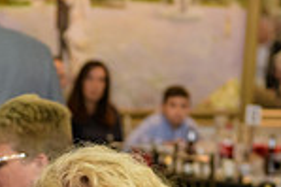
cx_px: 106
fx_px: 1520
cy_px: 288
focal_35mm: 195
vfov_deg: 6.9
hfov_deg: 10.6
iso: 1000
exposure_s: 1/125
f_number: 3.2
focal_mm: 50
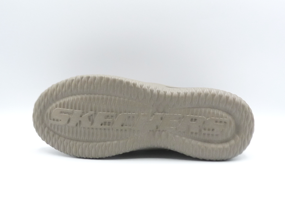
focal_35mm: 48
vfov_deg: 30.3
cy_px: 107
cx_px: 142
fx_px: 395
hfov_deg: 39.7
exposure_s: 1/200
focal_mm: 4.8
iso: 100
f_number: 4
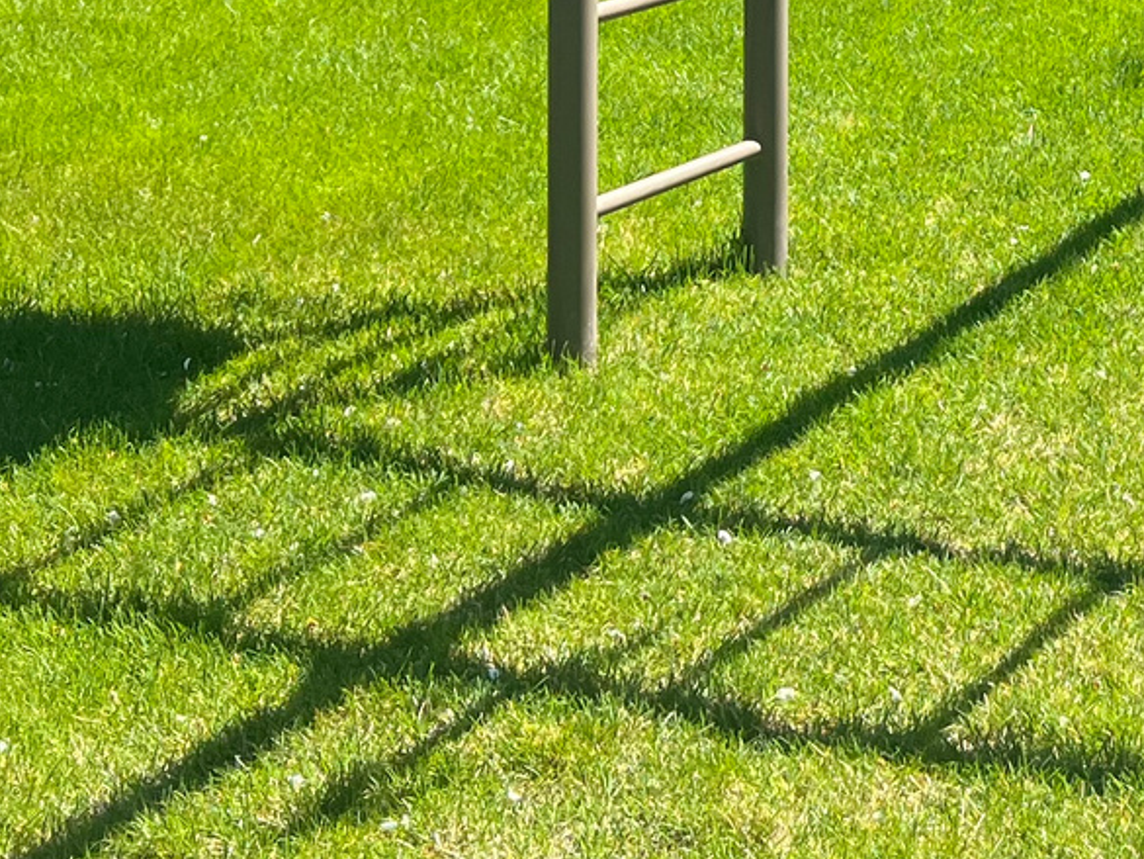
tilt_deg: -1.8
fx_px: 3008
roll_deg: -0.9
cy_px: -607
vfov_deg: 14.6
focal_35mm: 91
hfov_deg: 20.5
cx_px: 1275
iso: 50
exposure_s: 1/1536
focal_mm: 5.1
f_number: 1.6
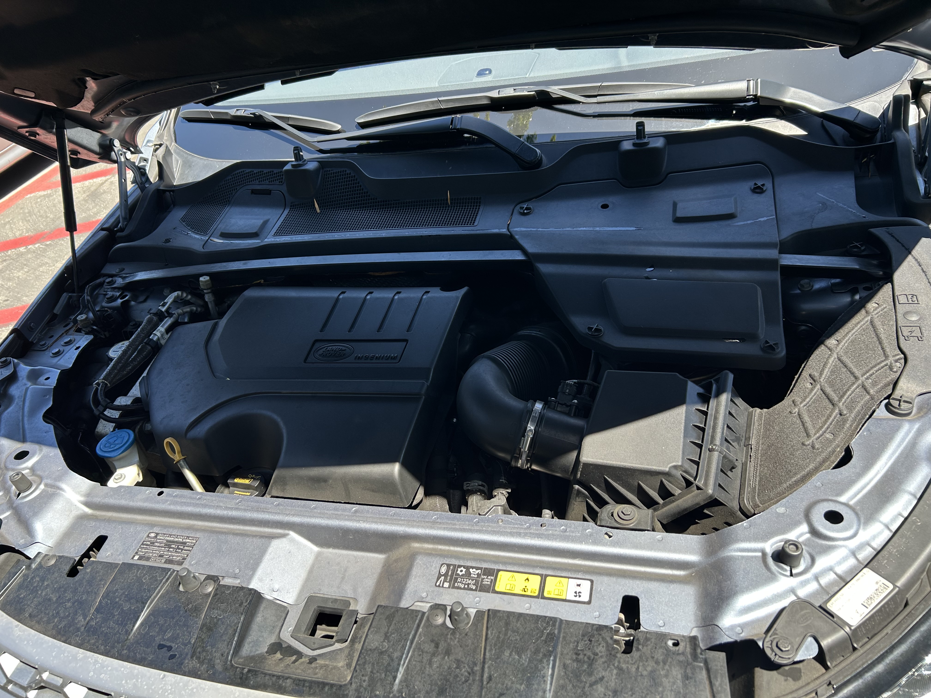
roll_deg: +14.1
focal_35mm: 26
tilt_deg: -39.1
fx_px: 699
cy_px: 349
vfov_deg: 53.1
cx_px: 466
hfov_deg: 67.3
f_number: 1.5
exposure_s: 1/578
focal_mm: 5.7
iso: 50
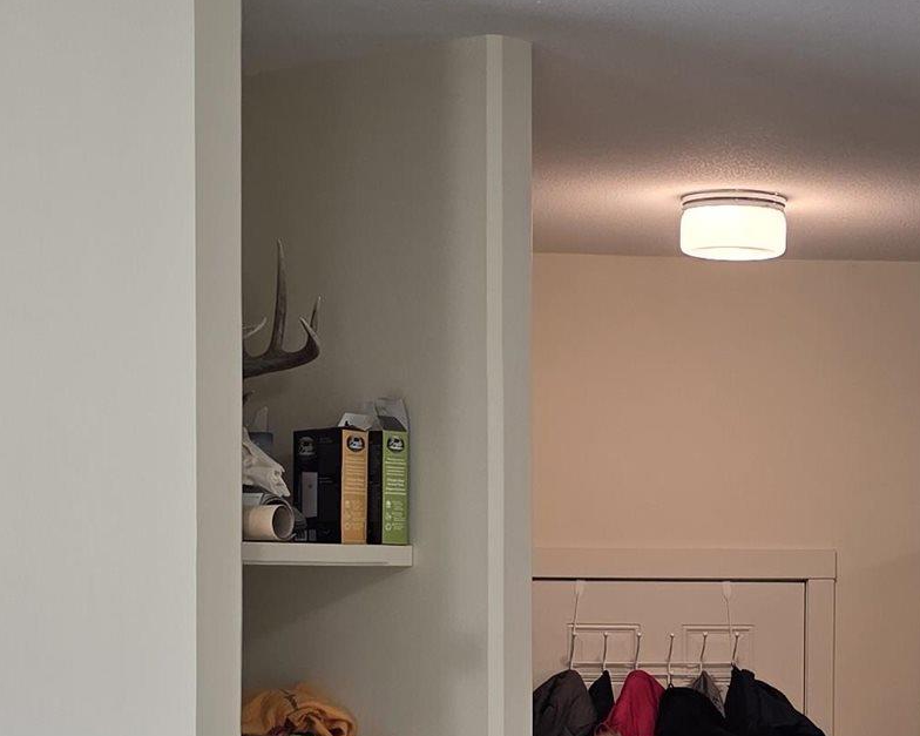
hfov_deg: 21.6
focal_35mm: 88
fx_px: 2396
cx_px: 636
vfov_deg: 17.4
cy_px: 556
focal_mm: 6.3
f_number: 1.7
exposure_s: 1/120
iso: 125
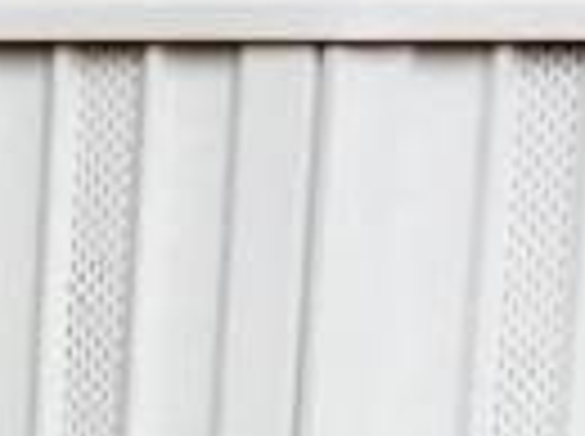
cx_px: -1080
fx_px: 3863
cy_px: 872
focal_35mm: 229
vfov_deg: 6.3
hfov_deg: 7.7
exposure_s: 1/501
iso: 32
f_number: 2.2
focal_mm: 4.15
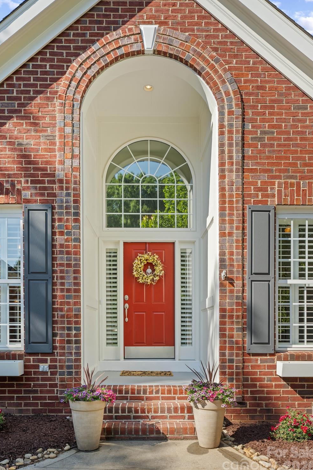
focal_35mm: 27
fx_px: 352
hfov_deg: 47.9
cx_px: 155
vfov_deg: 67.4
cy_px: 234
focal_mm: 26
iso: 100
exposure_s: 1/50
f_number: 7.1
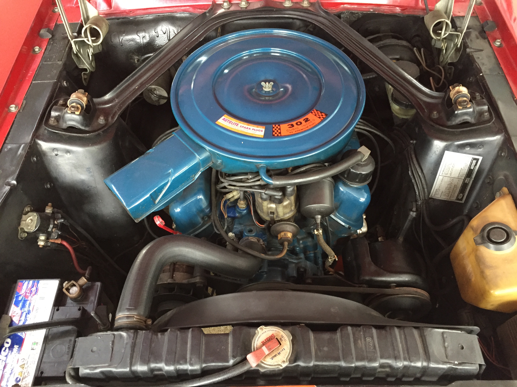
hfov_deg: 61.7
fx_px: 433
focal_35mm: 29
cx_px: 258
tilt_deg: -51.5
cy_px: 194
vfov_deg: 48.2
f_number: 2.2
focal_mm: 4.15
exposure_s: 1/30
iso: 200
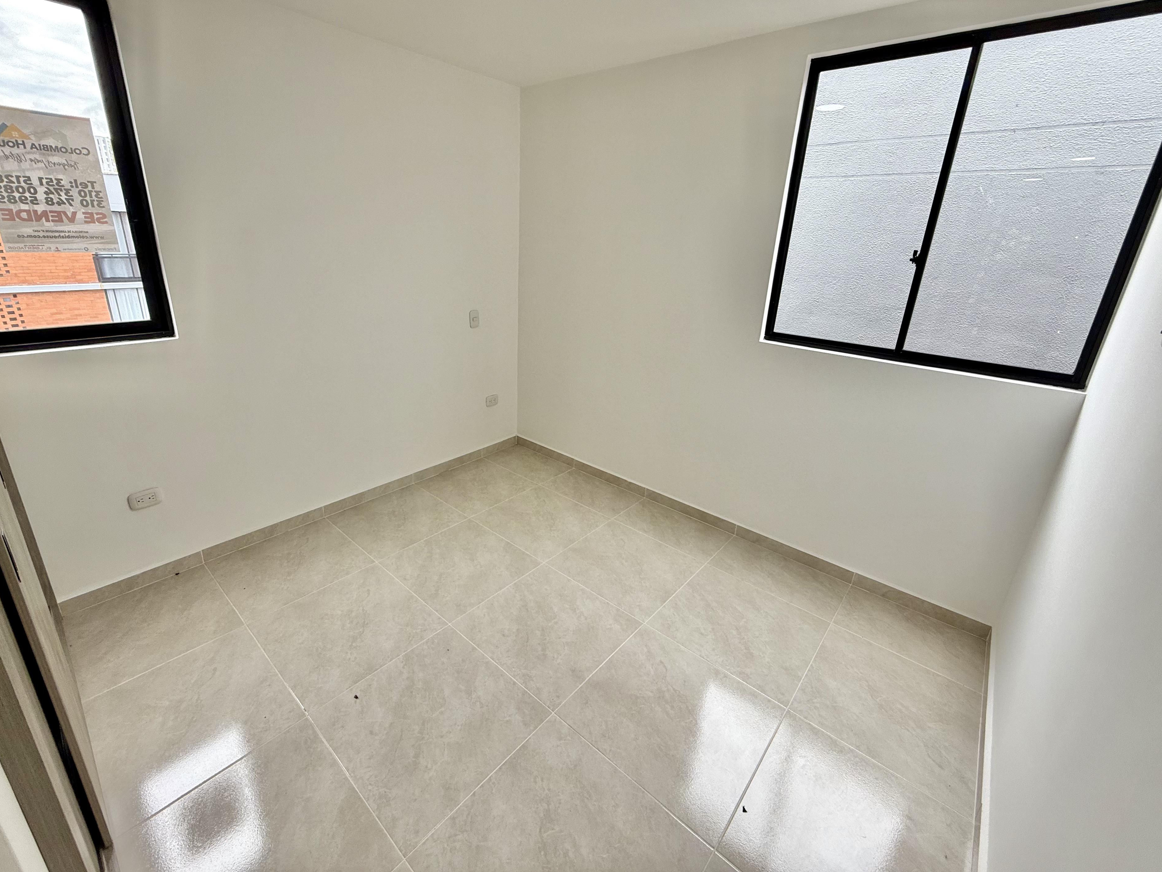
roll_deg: -2.4
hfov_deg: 98.1
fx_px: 504
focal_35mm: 15
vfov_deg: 81.6
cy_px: 405
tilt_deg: -18.1
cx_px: 552
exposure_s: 1/120
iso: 50
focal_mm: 2.22
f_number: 2.2
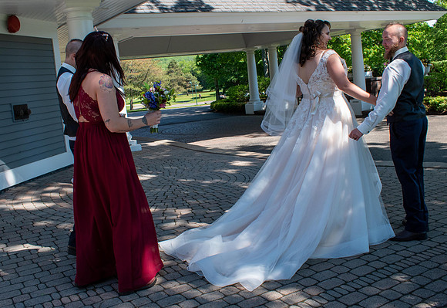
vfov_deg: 36.1
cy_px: 135
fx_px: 471
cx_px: 213
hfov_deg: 50.7
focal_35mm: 38
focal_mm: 18
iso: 250
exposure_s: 1/250
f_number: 8
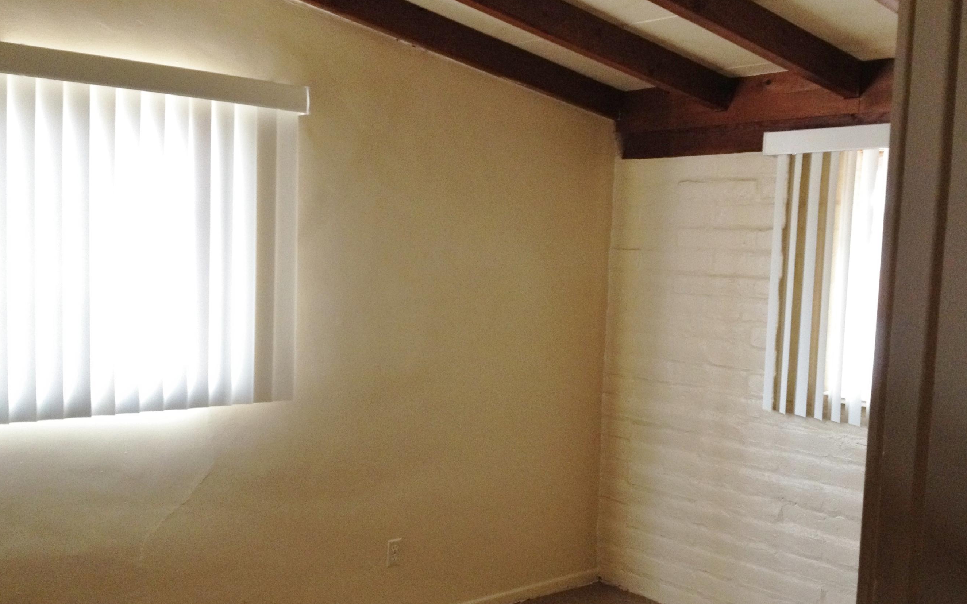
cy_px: 354
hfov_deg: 47.2
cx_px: 514
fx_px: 1107
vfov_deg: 30.5
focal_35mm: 42
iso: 250
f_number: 2.4
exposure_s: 1/20
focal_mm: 4.28
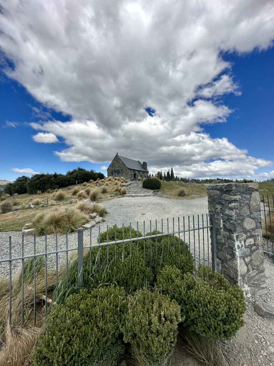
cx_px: 137
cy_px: 183
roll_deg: -1.1
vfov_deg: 102.1
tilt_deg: +1.1
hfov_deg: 85.7
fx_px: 148
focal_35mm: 14
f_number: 2.2
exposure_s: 1/3509
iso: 50
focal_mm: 2.22
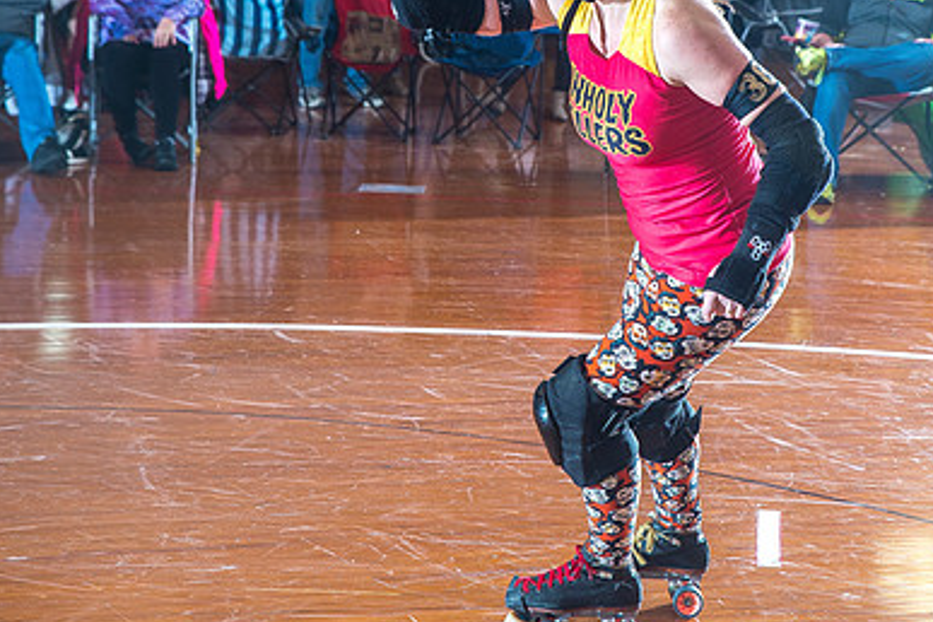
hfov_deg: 20.0
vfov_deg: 13.4
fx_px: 2643
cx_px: 583
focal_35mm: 102
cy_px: 168
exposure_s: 1/160
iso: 800
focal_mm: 68
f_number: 5.6
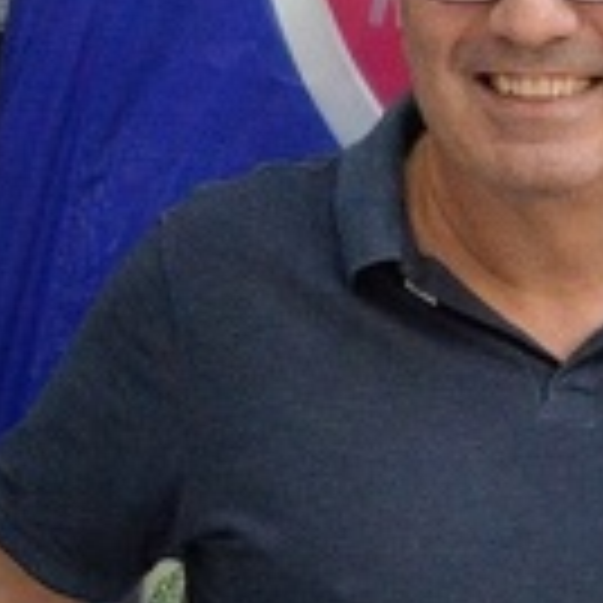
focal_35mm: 198
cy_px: 634
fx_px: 3902
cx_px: 878
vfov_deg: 8.8
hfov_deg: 8.6
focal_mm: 31
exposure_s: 1/125
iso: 6400
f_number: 6.3
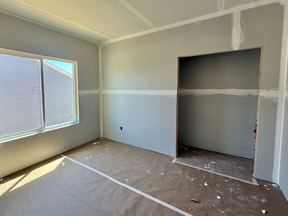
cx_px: 135
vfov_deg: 74.5
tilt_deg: -3.5
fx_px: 141
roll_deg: +0.4
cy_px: 96
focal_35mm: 17
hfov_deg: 90.9
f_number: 2.2
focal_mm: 2.22
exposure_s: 1/118
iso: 64
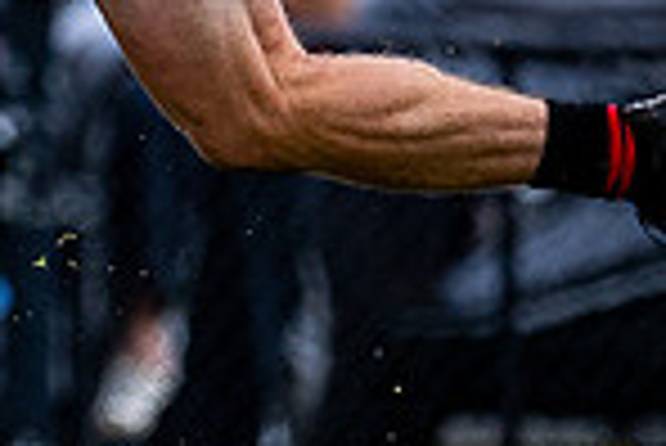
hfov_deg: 0.5
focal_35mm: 4226
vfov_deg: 0.3
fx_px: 78256
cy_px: -104
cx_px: -1093
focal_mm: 500
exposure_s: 1/1600
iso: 500
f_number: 4
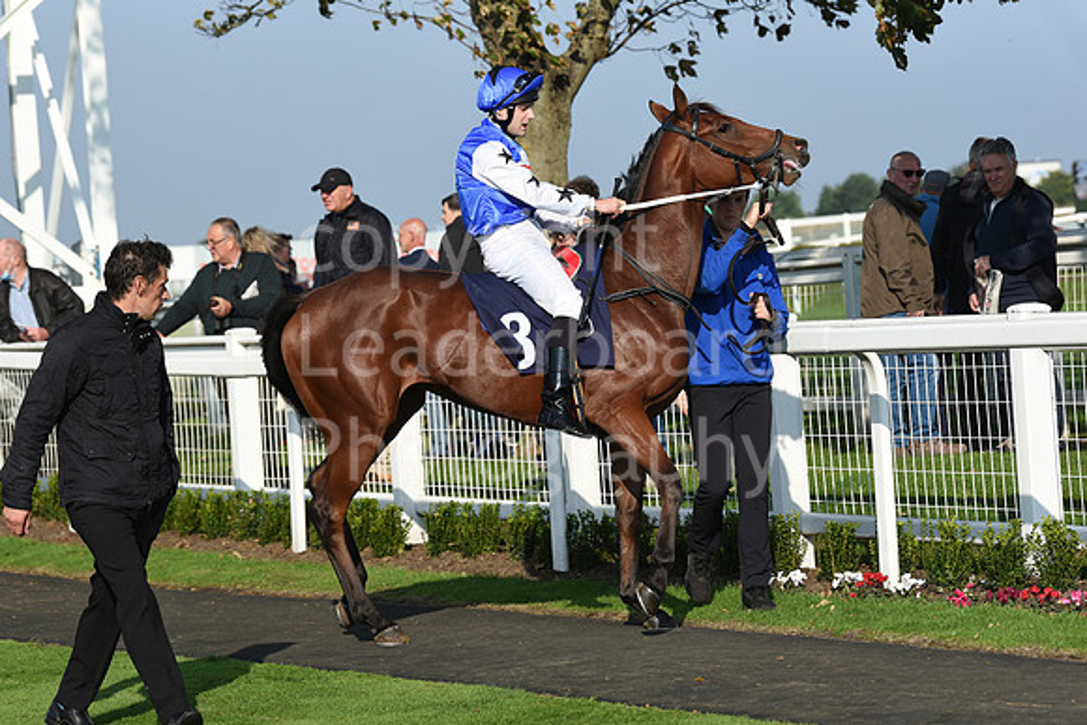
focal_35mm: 150
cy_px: 362
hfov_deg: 13.7
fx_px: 4530
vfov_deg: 9.2
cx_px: 544
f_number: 6.3
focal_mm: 150
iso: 640
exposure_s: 1/4000
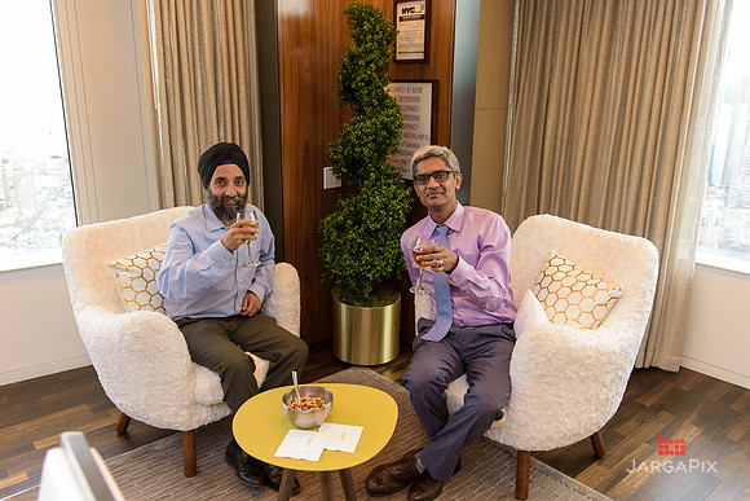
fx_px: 604
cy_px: 250
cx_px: 375
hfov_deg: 63.6
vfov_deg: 45.0
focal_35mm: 29
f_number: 3.2
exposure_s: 1/125
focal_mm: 29
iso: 1600
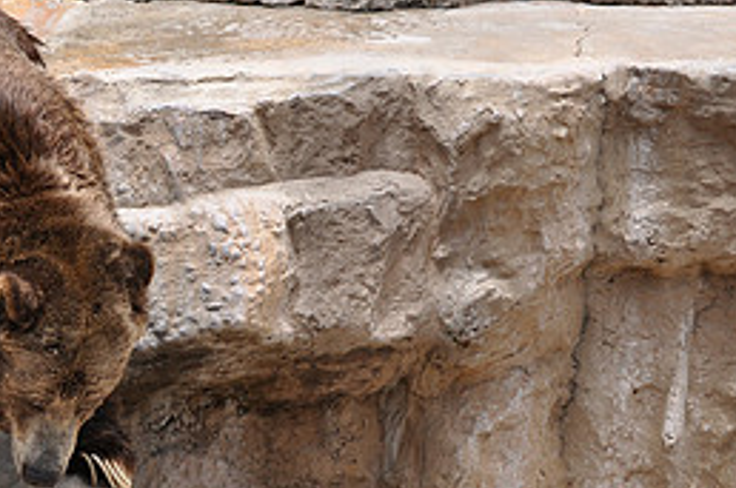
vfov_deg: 10.1
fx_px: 2755
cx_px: 26
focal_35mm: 135
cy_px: 352
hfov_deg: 15.0
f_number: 9
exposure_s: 1/320
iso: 200
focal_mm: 40
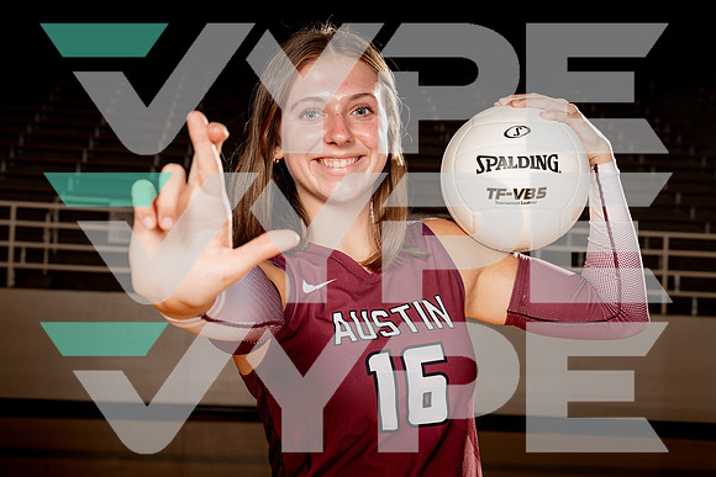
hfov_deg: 32.9
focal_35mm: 61
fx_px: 1213
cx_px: 358
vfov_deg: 22.3
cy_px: 238
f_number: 8
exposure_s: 1/250
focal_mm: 61
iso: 100
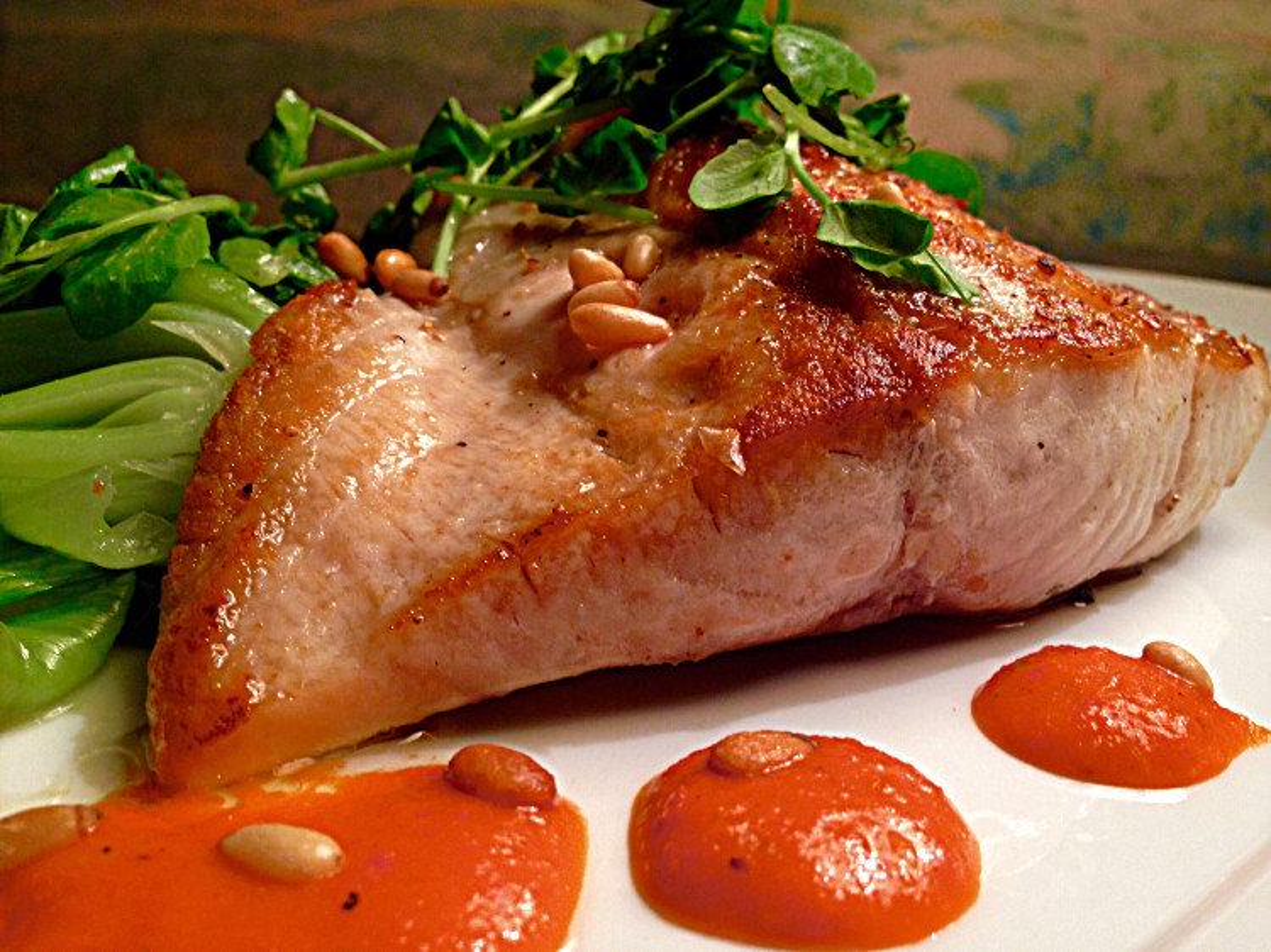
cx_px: 636
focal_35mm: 33
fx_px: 1211
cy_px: 476
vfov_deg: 42.9
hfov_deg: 55.4
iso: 80
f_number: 2.4
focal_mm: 4.12
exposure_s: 1/20
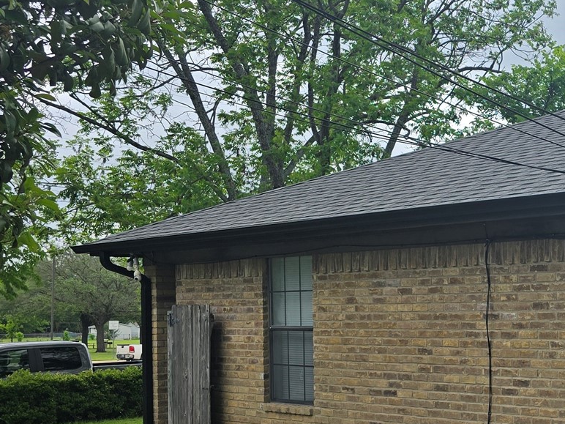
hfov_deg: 27.2
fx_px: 996
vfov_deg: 23.9
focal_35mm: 61
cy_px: 299
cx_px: 708
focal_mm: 6.3
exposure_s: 1/878
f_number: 1.7
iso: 12
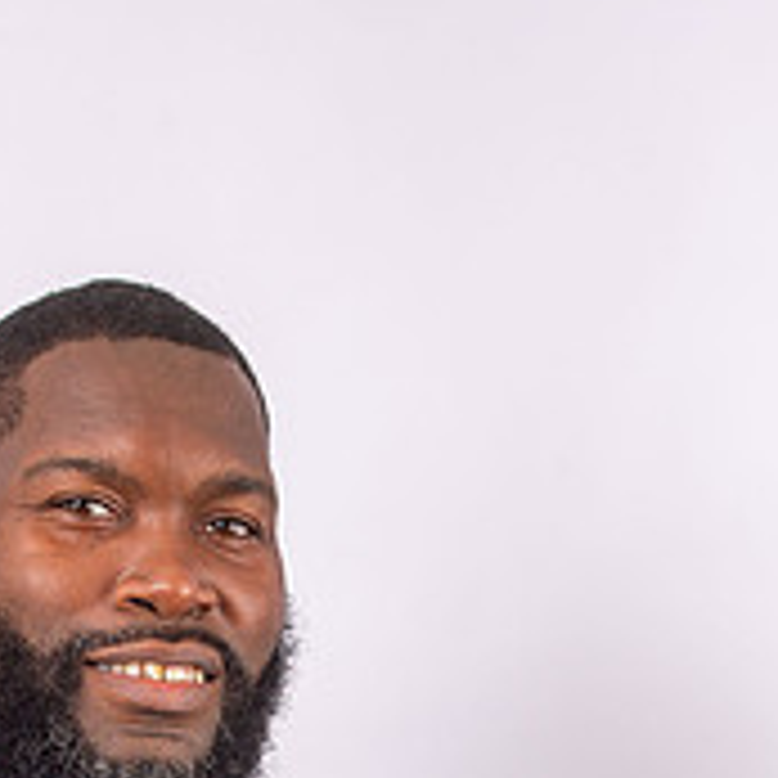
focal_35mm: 91
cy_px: 868
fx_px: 2314
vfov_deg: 18.3
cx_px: 260
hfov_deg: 19.0
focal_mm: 29
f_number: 9
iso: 125
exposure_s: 1/250
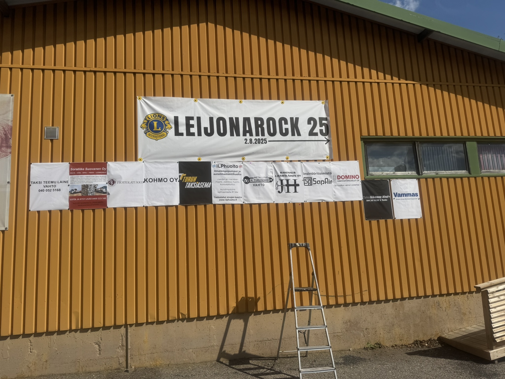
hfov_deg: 71.6
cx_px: 252
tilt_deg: +9.3
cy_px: 190
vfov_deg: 56.8
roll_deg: +2.9
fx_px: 350
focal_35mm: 24
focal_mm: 6.76
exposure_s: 1/10417
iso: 80
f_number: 1.78
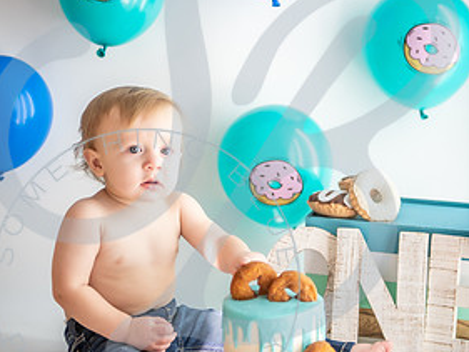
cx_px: 220
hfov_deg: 24.4
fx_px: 1084
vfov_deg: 18.4
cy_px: 157
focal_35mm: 80
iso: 320
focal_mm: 52
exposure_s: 1/200
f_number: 2.8
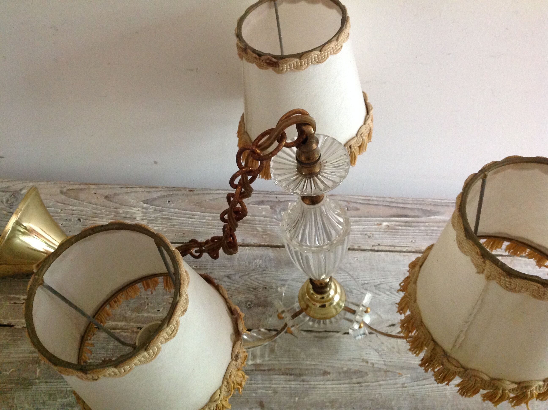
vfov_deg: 40.6
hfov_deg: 52.7
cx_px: 274
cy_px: 205
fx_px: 553
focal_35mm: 35
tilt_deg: -50.3
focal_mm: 4.28
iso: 400
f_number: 2.4
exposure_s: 1/15
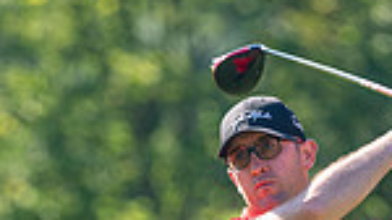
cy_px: 491
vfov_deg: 1.0
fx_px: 12605
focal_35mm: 1214
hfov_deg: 1.8
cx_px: 131
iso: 250
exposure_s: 1/800
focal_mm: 300
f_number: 4.5
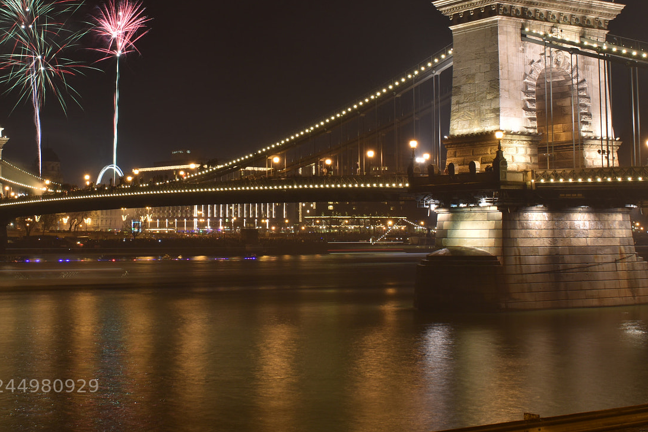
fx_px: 1147
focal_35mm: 64
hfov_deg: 31.5
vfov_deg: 21.2
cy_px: 116
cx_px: 263
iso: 100
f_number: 14
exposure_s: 13
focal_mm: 29
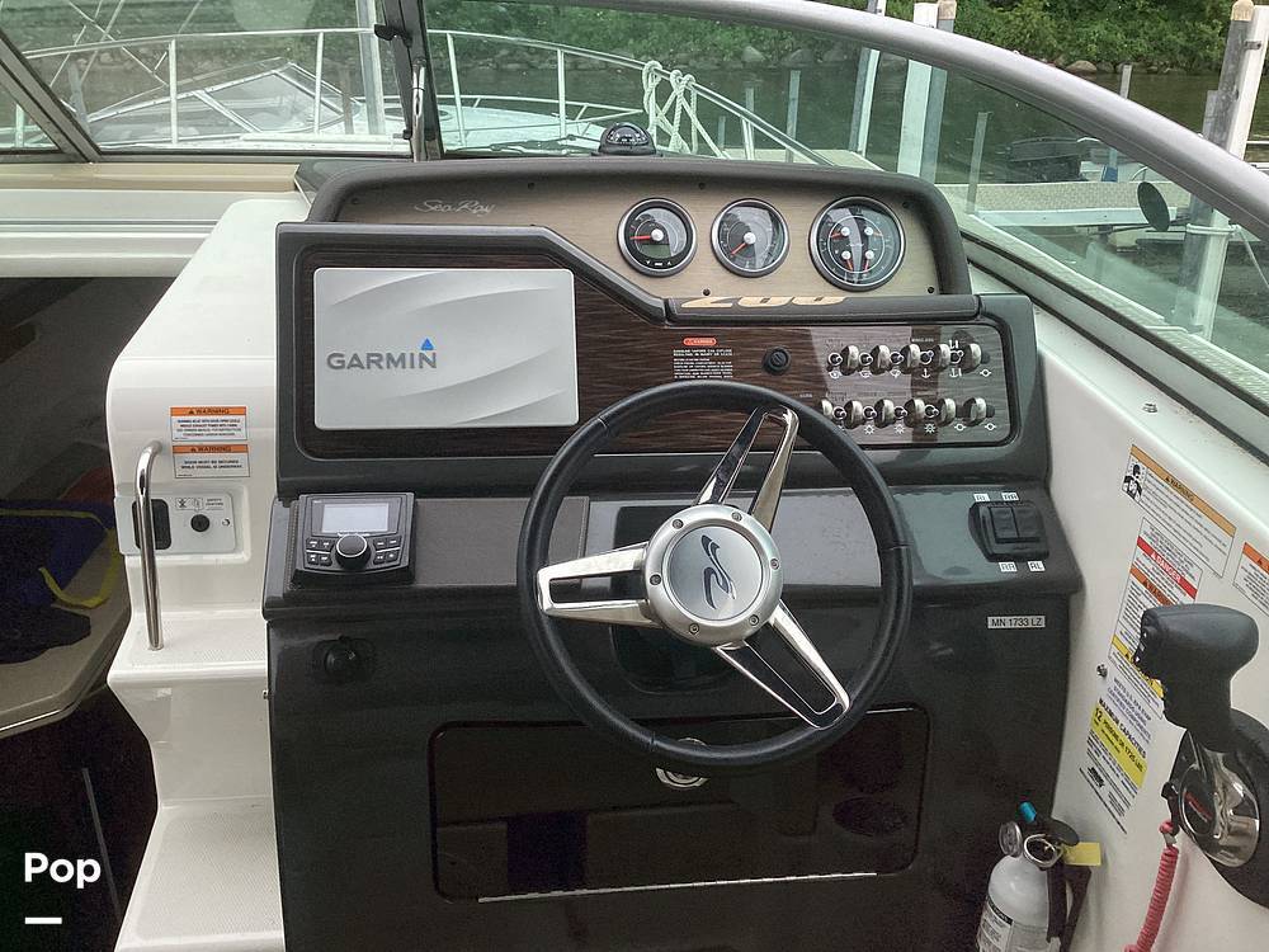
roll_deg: -0.6
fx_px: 1136
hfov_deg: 58.4
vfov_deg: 45.4
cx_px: 634
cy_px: 476
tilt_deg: -24.0
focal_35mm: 31
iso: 25
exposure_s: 1/631
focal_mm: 3.3
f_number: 2.4
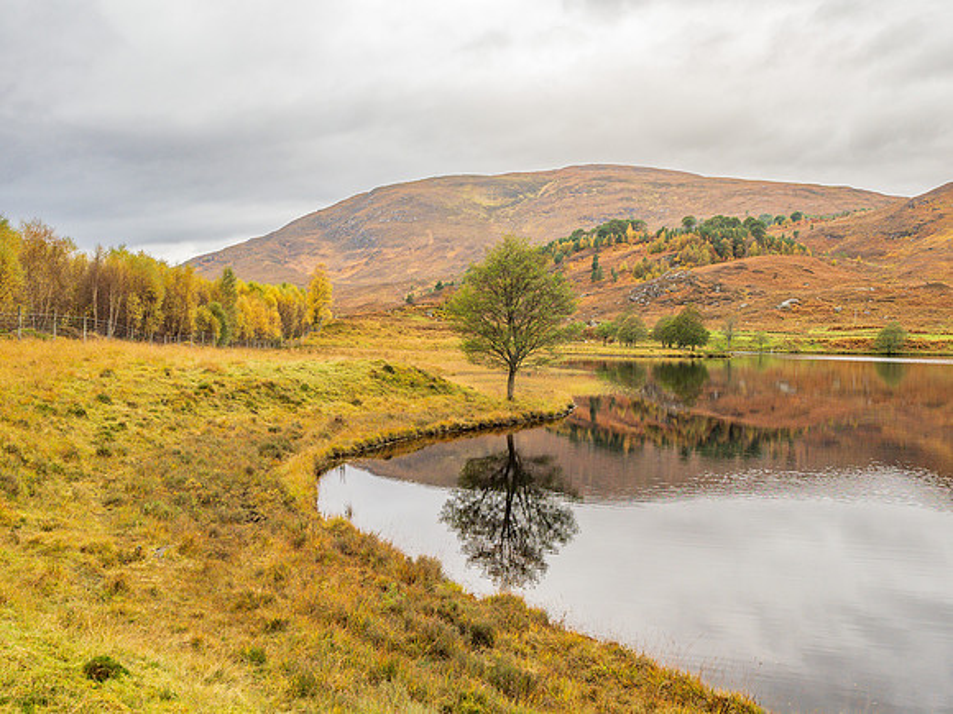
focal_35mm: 36
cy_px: 357
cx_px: 476
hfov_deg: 51.4
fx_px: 991
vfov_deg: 39.7
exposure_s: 1/80
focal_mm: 18
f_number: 5.6
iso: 400
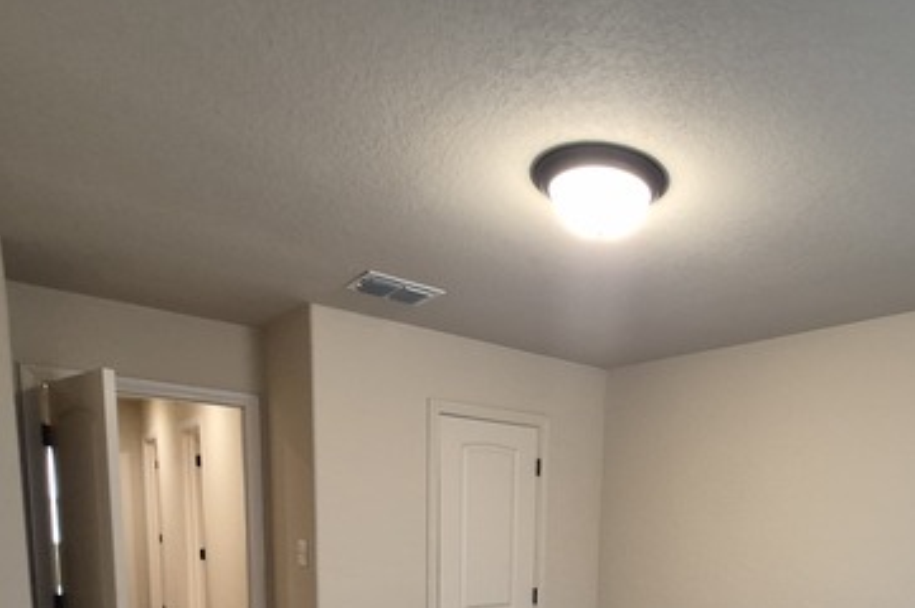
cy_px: 580
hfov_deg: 70.5
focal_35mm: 24
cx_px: 646
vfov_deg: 46.2
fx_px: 609
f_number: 2.2
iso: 400
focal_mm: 1.74
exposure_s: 1/60
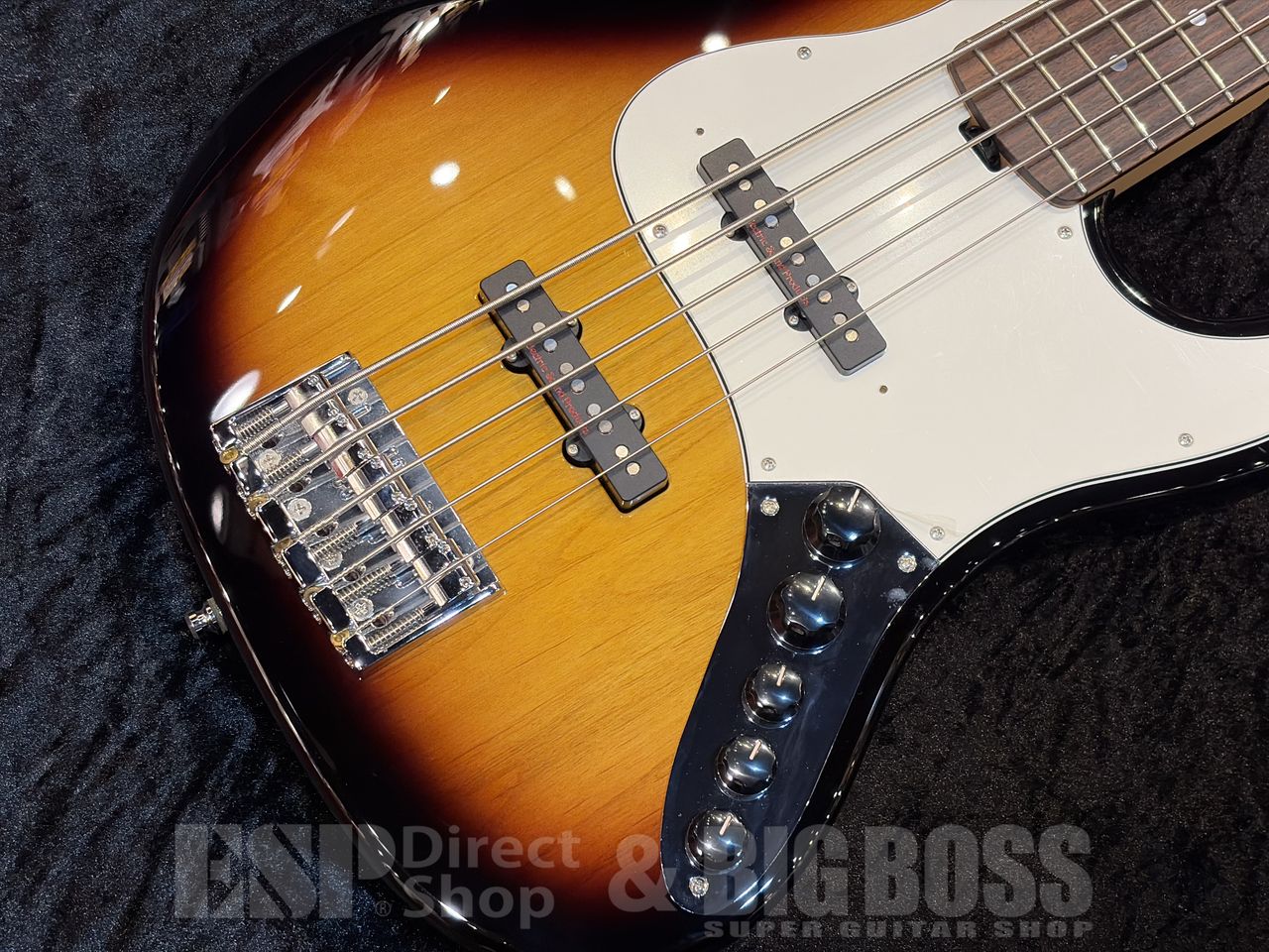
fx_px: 1906
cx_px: 634
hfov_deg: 36.8
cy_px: 476
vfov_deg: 28.0
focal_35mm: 52
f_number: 1.6
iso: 64
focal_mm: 5.96
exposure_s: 1/60
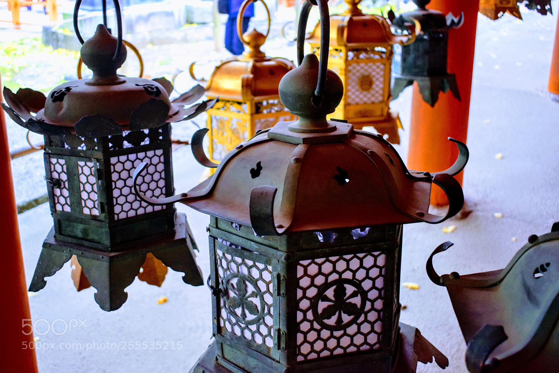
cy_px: 186
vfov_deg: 31.9
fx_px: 652
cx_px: 280
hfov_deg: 46.4
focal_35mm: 42
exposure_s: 1/60
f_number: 4.2
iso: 1250
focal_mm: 28
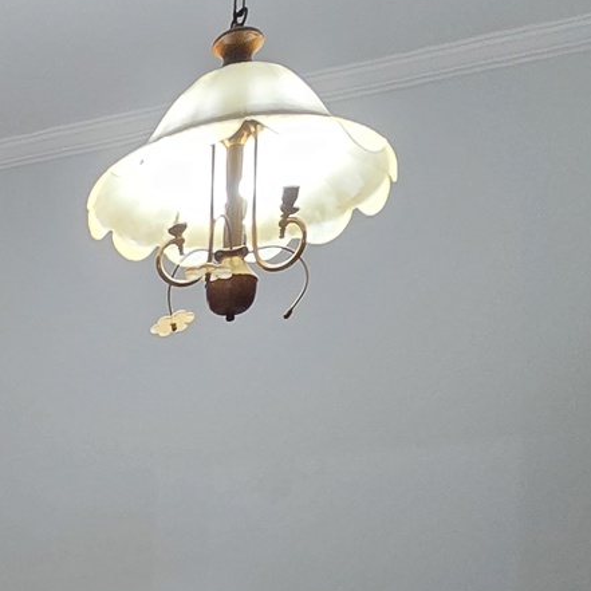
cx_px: -139
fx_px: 966
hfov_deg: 28.9
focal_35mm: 50
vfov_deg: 27.0
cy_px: 819
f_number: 2.2
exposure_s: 1/50
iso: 1000
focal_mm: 2.2
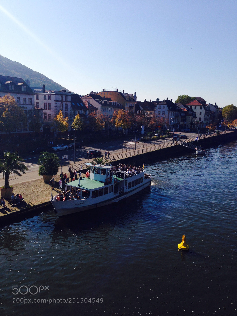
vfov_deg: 55.4
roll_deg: -0.6
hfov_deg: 42.9
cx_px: 118
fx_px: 301
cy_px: 158
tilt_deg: -7.0
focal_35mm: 33
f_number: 2.4
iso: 50
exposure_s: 1/2169
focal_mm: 4.12
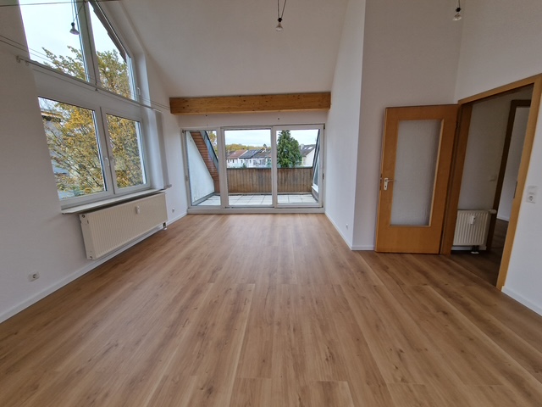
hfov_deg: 106.2
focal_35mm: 13
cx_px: 271
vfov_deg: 89.9
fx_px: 204
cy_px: 204
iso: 50
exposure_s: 1/144
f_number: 2.2
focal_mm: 2.2
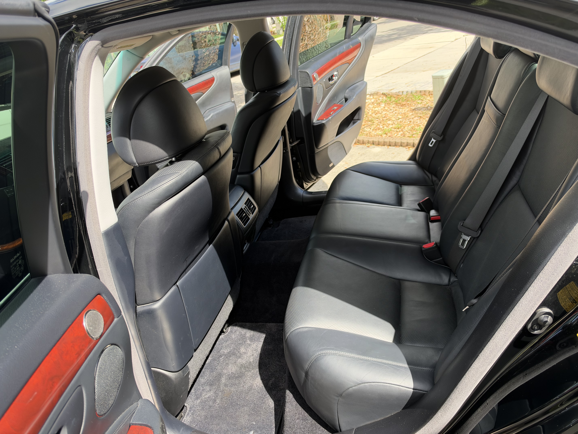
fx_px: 401
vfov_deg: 56.8
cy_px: 217
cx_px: 289
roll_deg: +12.0
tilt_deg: -25.8
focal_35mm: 24
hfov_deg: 71.6
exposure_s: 1/513
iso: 80
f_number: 1.8
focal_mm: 6.93
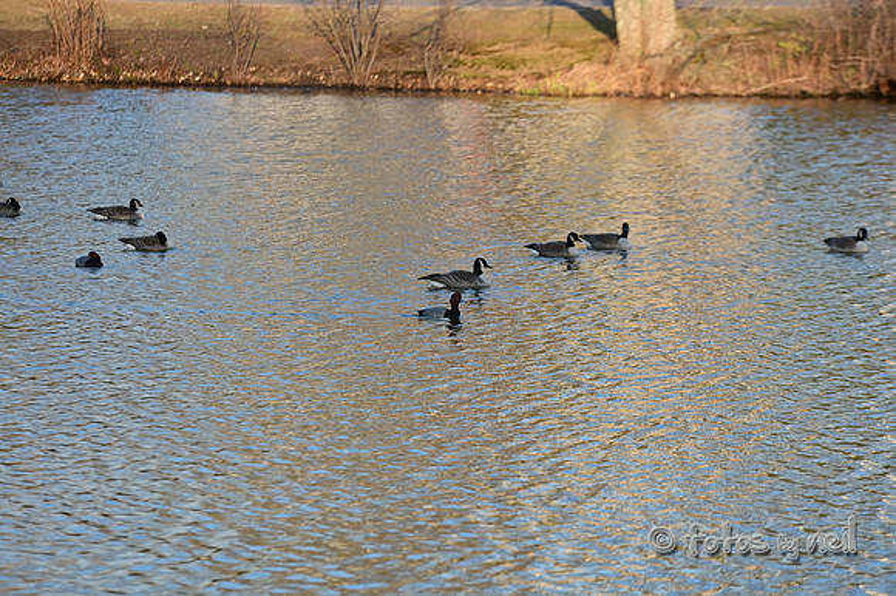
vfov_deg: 6.9
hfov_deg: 10.3
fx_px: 4975
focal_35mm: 200
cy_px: 298
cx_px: 448
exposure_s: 1/2000
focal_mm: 200
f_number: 5
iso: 560
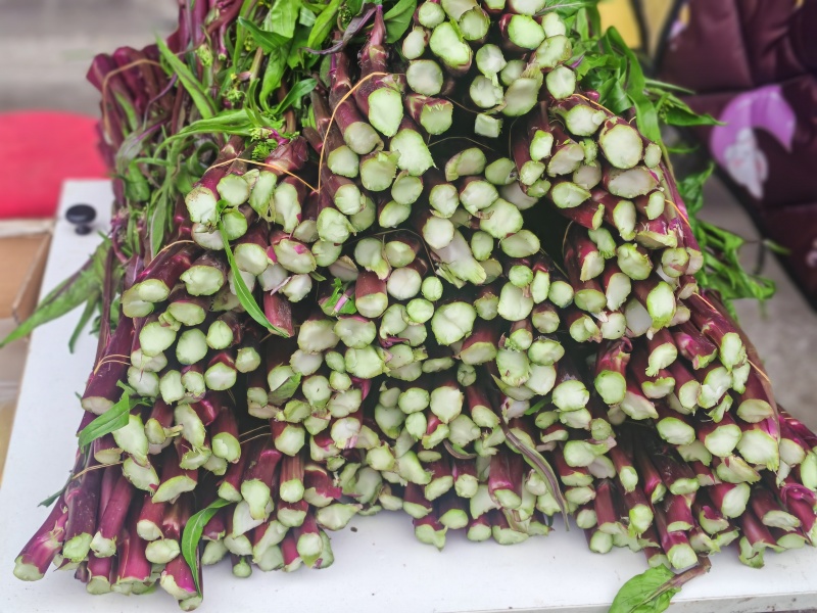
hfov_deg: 35.5
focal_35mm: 54
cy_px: 306
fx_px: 1274
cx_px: 408
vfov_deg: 27.0
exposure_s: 1/110
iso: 50
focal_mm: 5.52
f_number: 4
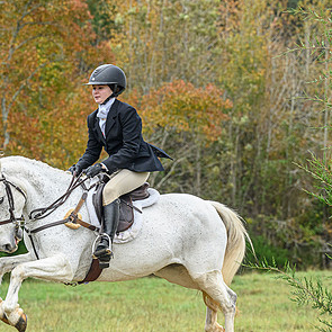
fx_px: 2051
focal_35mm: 189
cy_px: 187
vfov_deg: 9.3
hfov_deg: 9.2
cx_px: 71
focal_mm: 82
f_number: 3.5
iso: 1000
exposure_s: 1/800
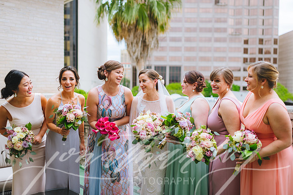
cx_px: 146
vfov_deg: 37.9
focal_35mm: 35
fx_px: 285
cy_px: 98
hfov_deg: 54.4
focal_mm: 35
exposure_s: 1/3200
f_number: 2
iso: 100
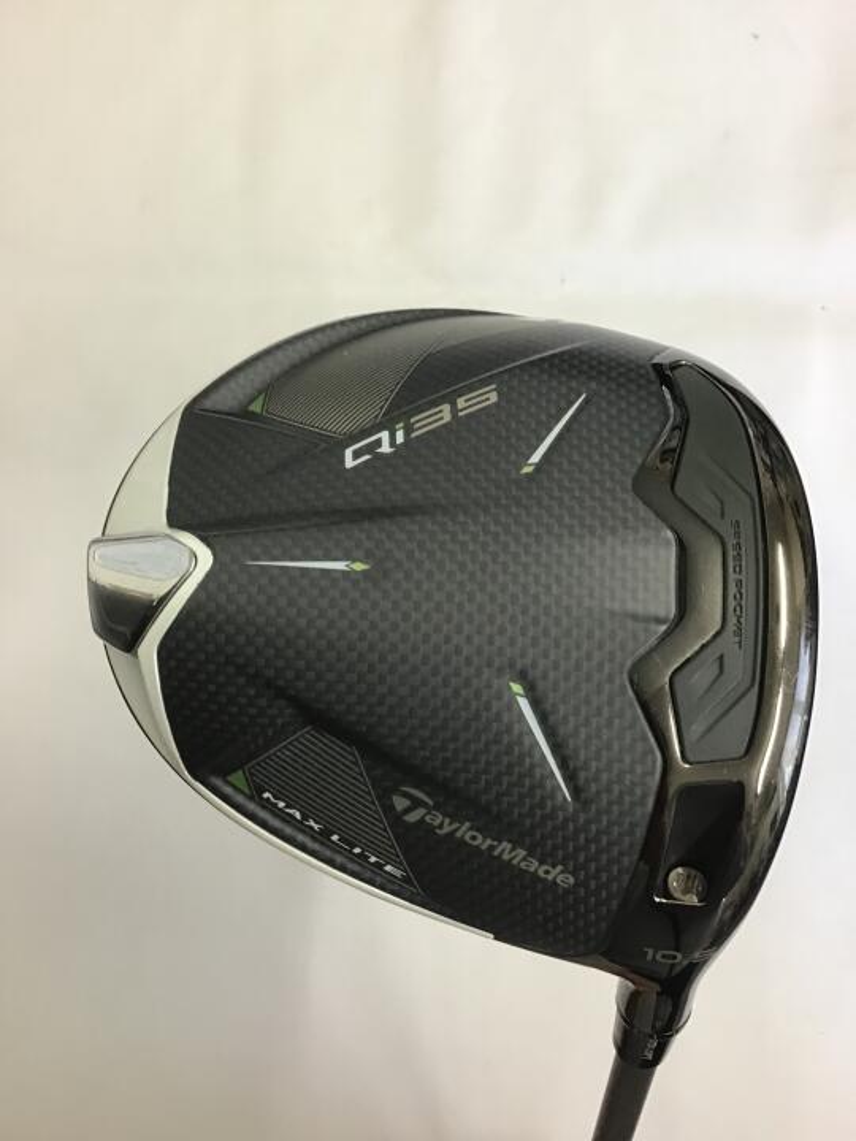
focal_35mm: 31
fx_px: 1022
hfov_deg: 45.4
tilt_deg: -82.2
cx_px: 428
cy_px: 570
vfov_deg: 58.4
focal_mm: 3.3
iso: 100
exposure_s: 1/33
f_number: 2.4
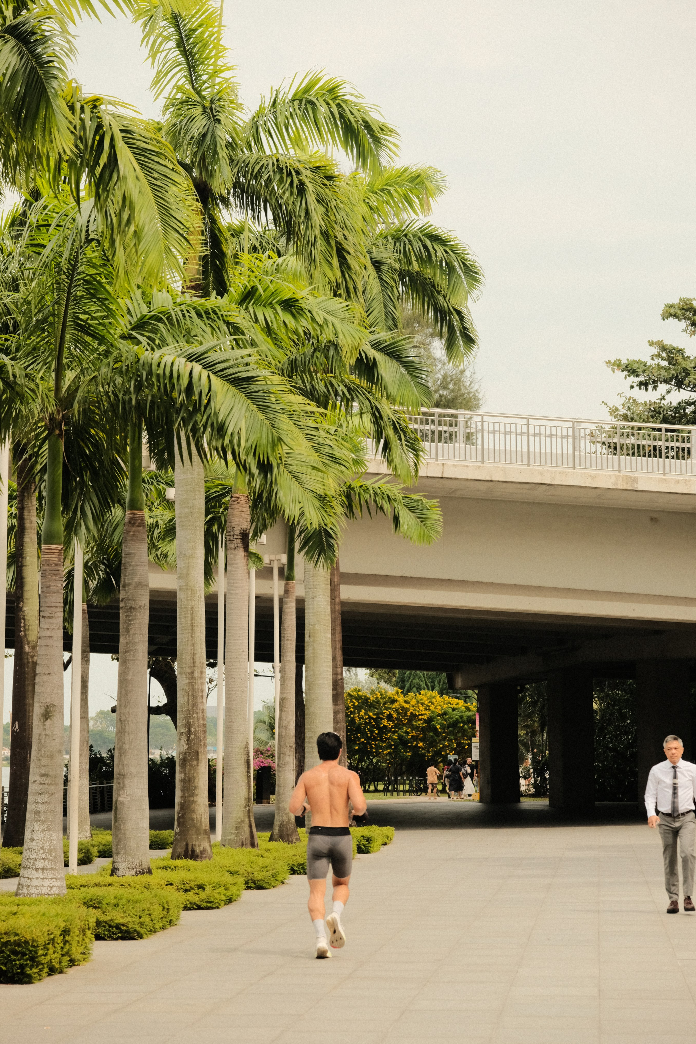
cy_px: 520
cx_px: 351
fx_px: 2465
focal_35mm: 85
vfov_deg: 23.9
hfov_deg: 16.1
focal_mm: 56
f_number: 4.5
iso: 800
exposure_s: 1/500
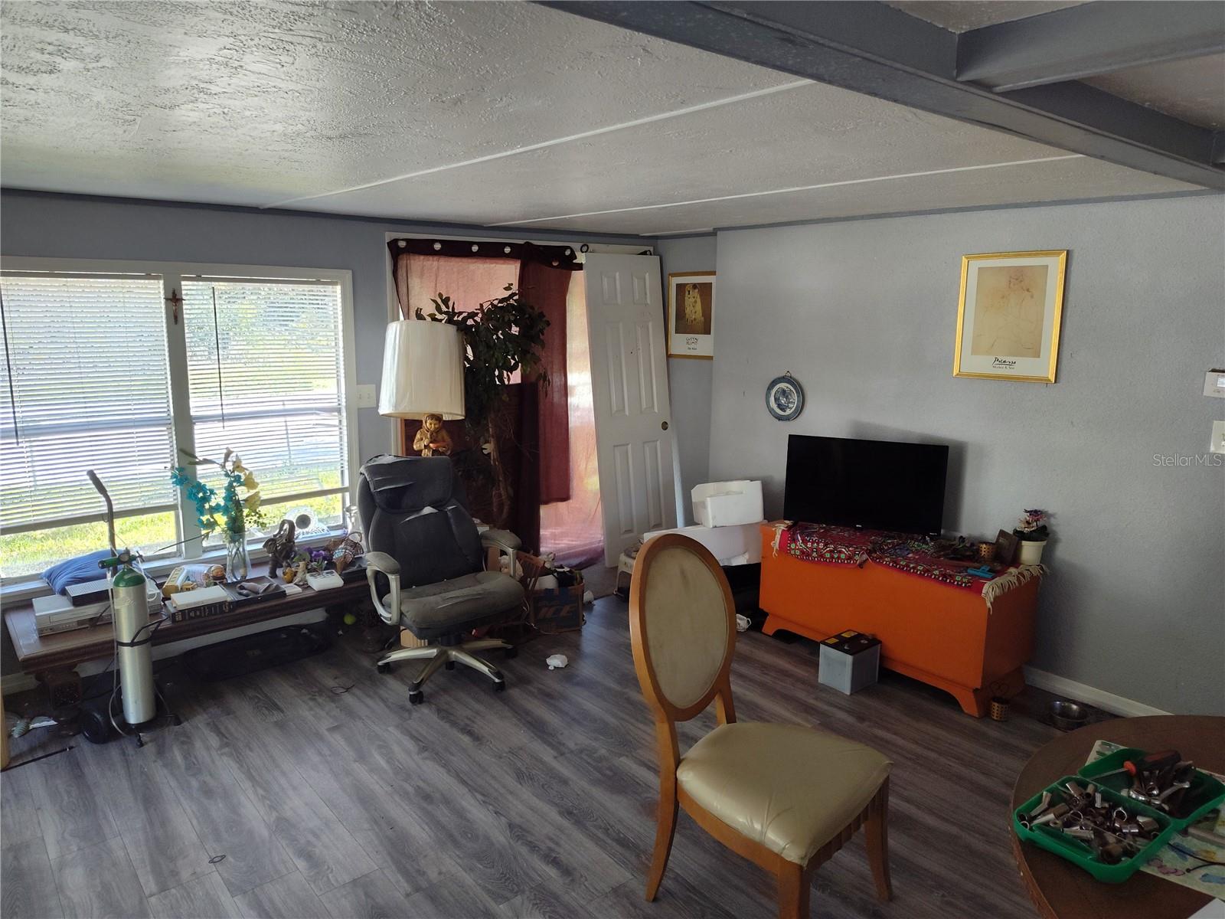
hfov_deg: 73.9
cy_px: 460
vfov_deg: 58.9
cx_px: 612
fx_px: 814
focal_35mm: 23
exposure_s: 1/120
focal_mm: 5.56
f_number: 1.8
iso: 594
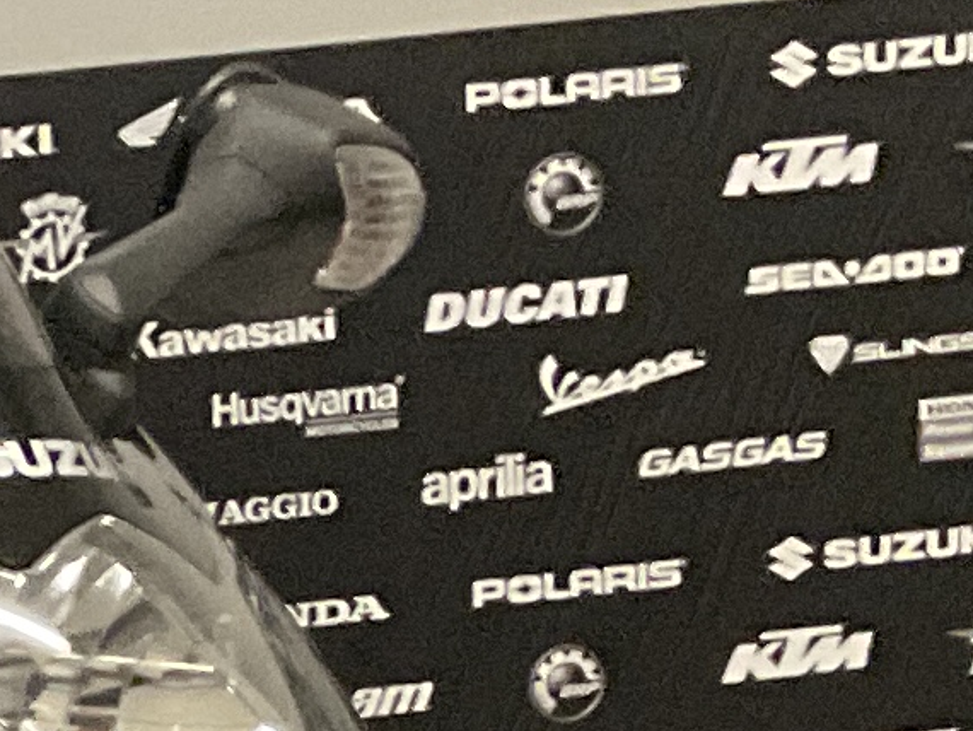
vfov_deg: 7.0
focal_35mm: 205
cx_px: -475
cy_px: 1489
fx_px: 5765
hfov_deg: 9.4
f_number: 1.8
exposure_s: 1/60
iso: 250
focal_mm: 3
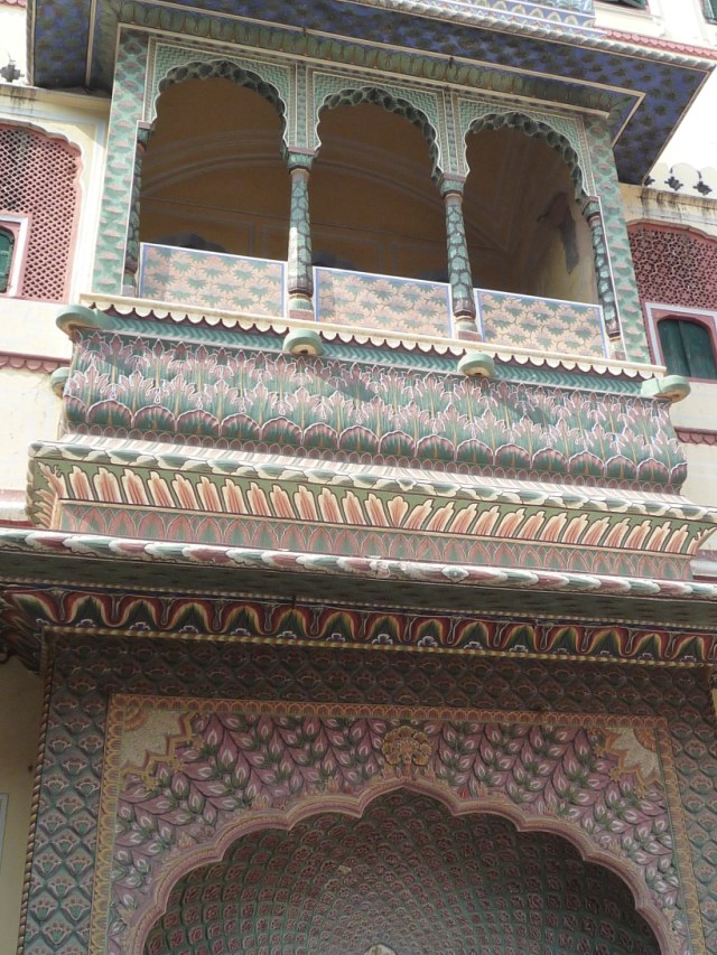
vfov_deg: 42.0
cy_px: 428
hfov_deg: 32.1
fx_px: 1242
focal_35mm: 45
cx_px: 432
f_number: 3.2
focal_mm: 4.7
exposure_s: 1/500
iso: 160
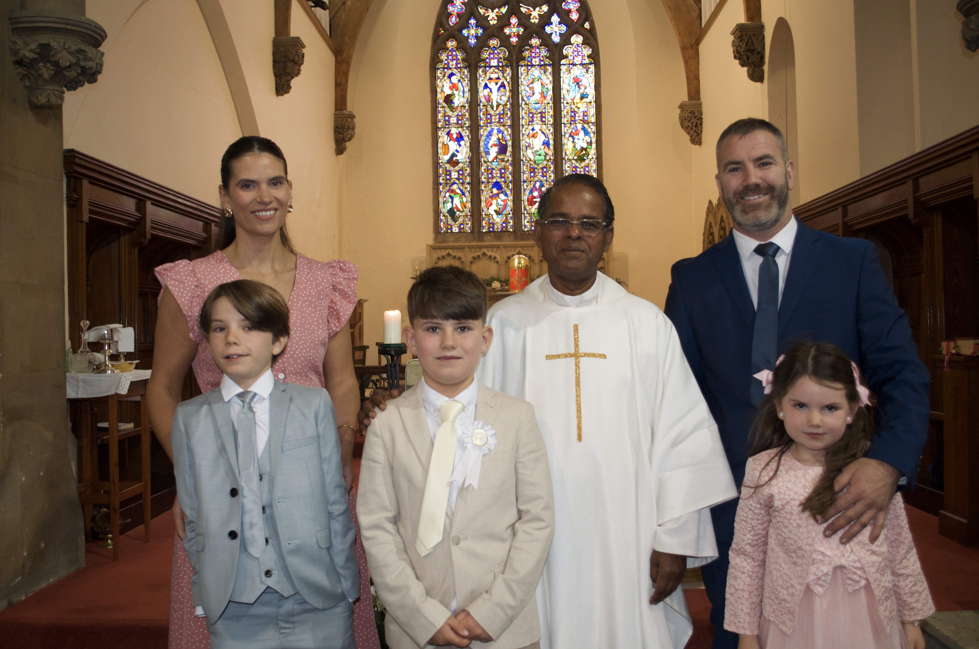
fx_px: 977
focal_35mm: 36
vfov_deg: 36.7
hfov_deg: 53.2
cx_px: 490
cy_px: 324
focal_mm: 24
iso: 800
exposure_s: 1/60
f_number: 4
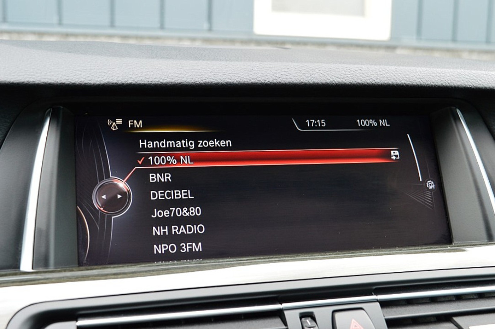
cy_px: 164
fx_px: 659
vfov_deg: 28.0
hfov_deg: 41.2
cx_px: 248
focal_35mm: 48
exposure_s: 1/60
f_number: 8
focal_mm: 32
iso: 800
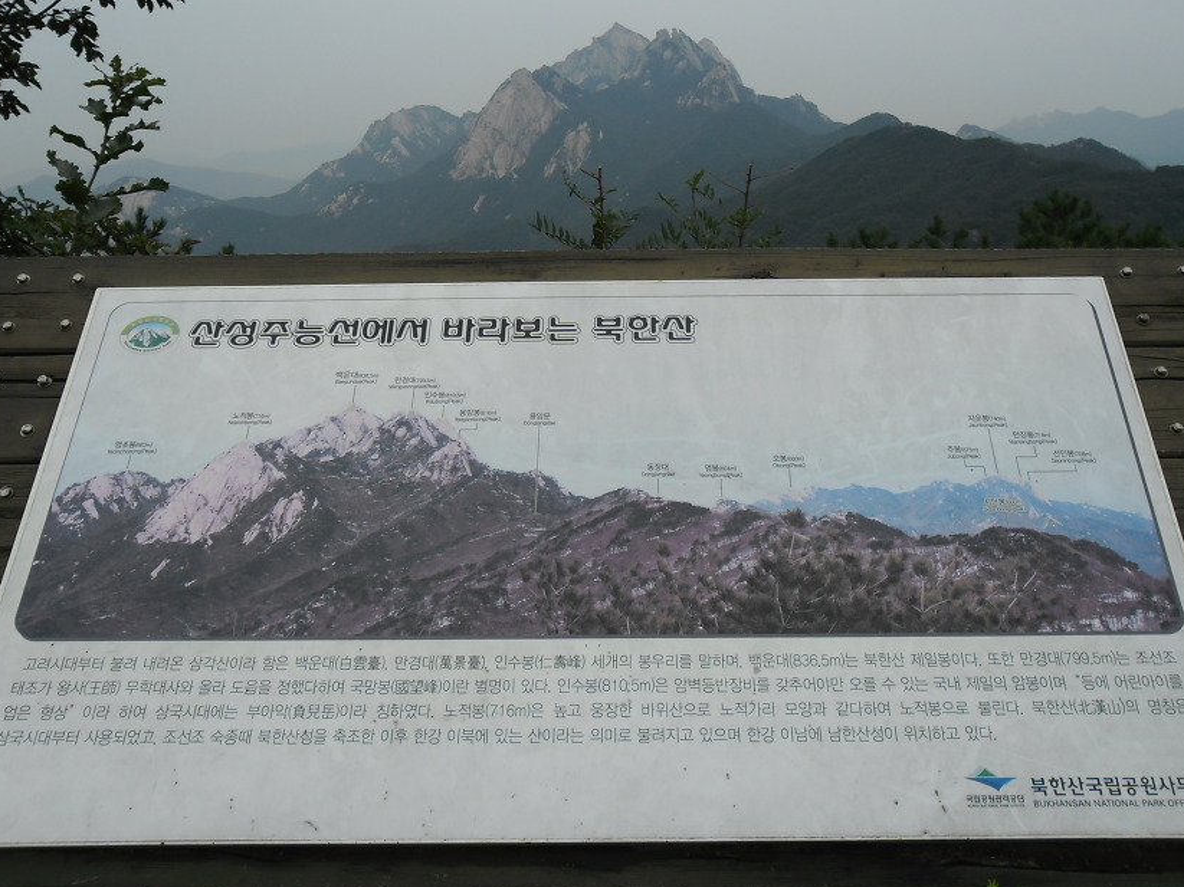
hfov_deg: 58.3
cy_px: 450
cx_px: 619
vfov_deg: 45.4
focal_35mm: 31
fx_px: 1060
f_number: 3.5
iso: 80
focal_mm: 4.9
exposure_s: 1/490
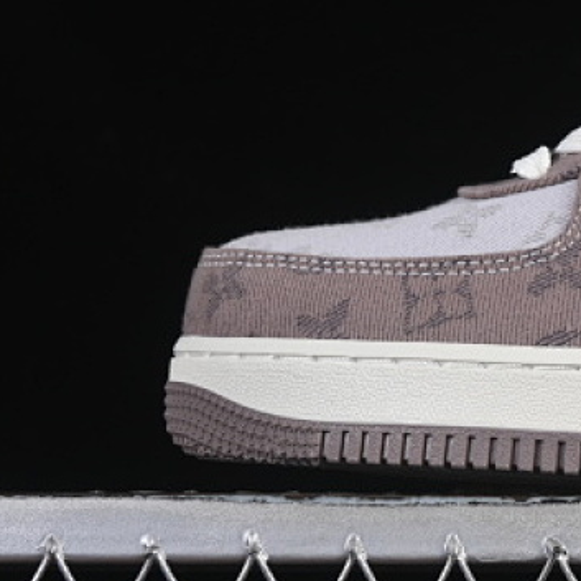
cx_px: 820
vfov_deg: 9.0
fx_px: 3703
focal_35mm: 195
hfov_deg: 8.8
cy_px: 132
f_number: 8
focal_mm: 50
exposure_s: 1/80
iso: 160
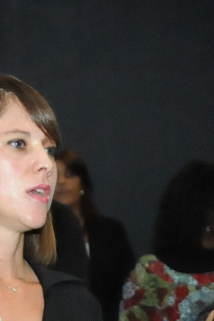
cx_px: 380
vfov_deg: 8.3
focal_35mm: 245
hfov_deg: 5.5
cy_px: 348
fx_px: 2184
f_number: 4.5
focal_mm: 46
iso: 3200
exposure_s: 1/250
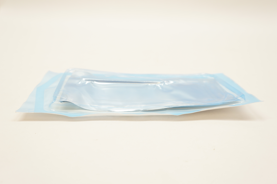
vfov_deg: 43.5
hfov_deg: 62.0
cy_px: 92
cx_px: 138
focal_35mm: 30
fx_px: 231
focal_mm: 20
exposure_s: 1/60
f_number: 5.6
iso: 400
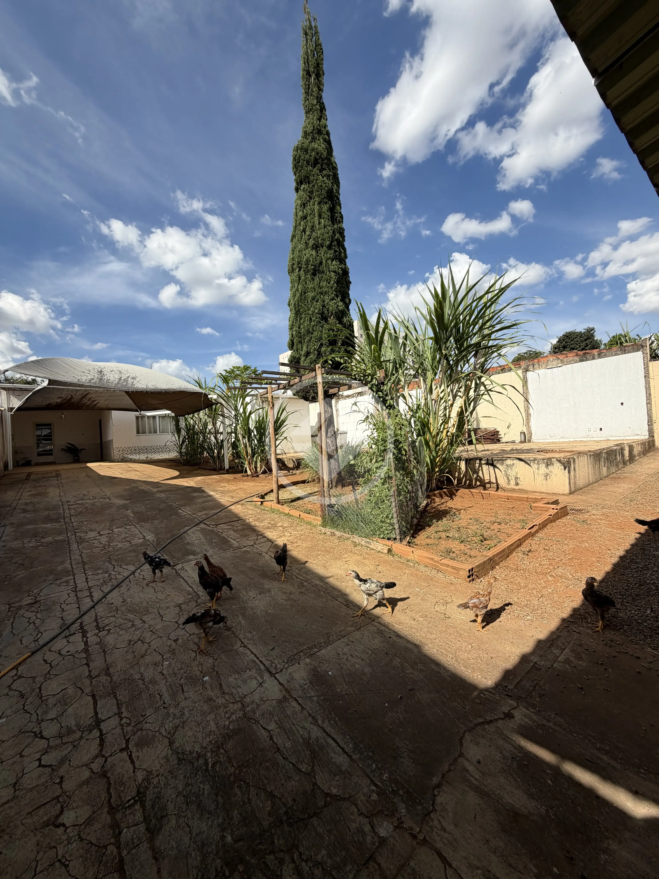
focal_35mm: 14
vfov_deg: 102.1
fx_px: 355
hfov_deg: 85.7
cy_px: 440
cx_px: 330
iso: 20
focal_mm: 2.22
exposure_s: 1/770
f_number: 2.2
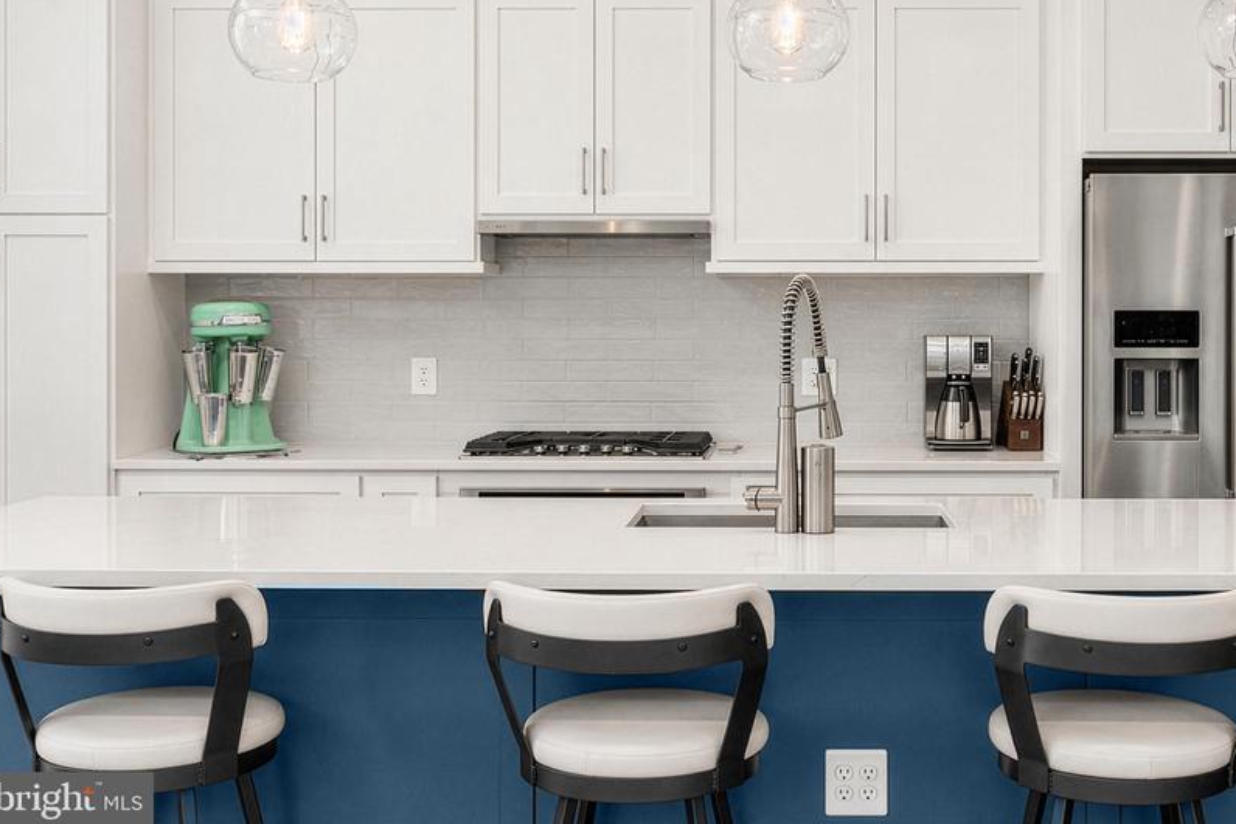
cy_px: 299
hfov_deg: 43.2
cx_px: 776
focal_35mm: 45
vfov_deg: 29.7
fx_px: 1545
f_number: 8
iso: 320
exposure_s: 1/2.5
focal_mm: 35
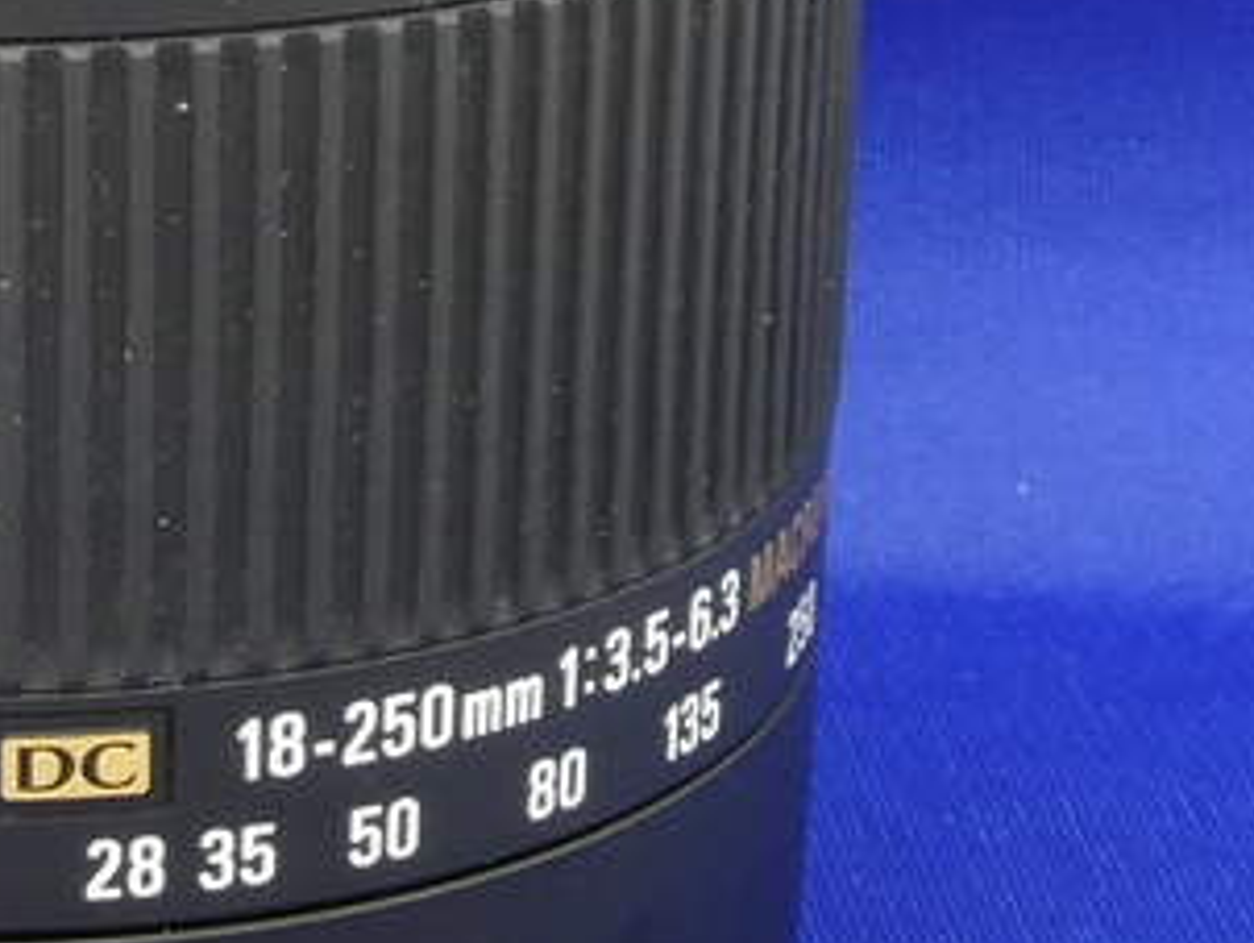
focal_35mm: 147
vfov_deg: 10.1
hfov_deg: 13.1
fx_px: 5329
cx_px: -145
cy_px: 179
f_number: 8
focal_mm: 6.7
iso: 200
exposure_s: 1
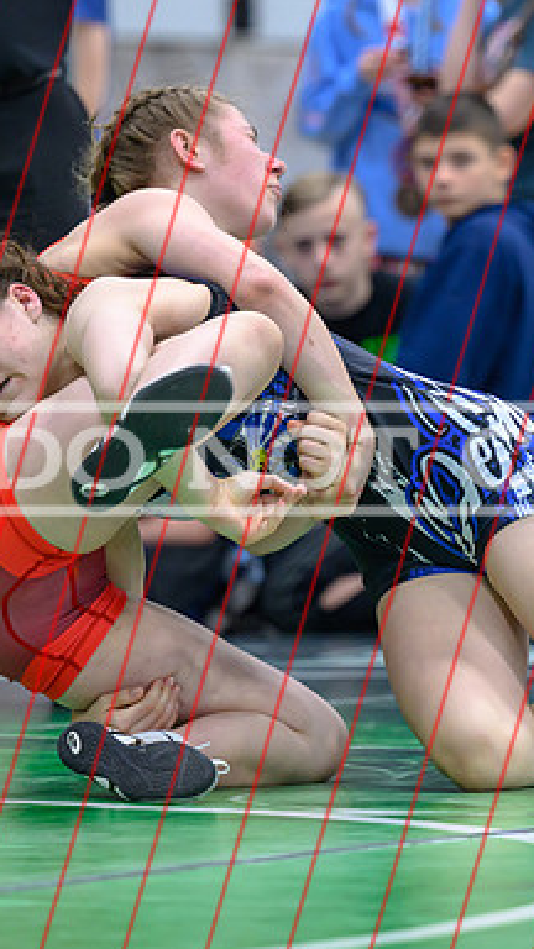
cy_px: 485
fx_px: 7602
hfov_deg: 4.0
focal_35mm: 302
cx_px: 412
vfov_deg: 7.1
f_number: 2.8
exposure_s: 1/640
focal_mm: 135
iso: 2000
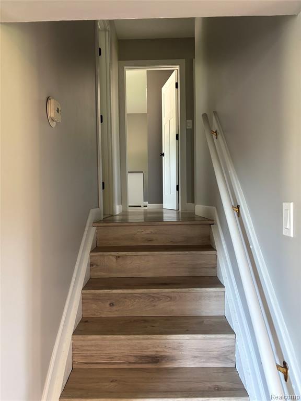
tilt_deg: -1.7
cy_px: 200
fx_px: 301
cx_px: 150
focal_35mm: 26
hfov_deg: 53.1
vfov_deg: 67.3
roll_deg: +0.2
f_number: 1.6
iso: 400
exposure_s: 1/60
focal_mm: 5.96
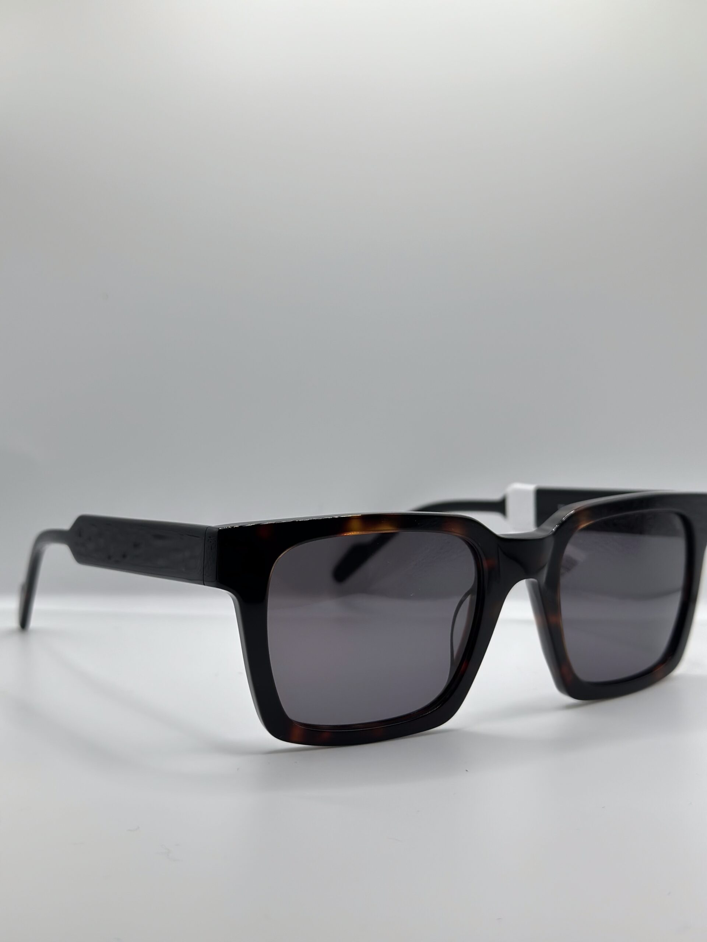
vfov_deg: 39.7
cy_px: 471
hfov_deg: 30.3
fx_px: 1307
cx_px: 354
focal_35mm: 48
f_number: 1.78
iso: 80
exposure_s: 1/511
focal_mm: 6.86
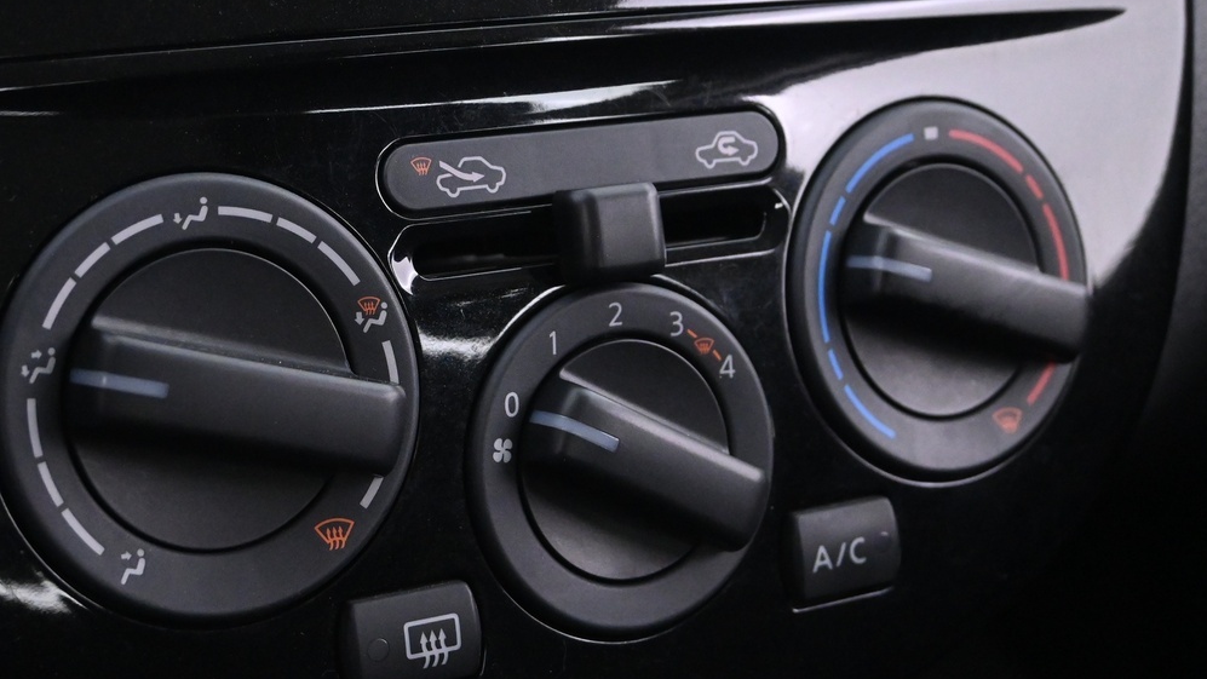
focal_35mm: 64
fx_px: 2044
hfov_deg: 32.7
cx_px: 438
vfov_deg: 18.9
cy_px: 352
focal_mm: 25
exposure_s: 1/15
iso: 3200
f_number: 4.2
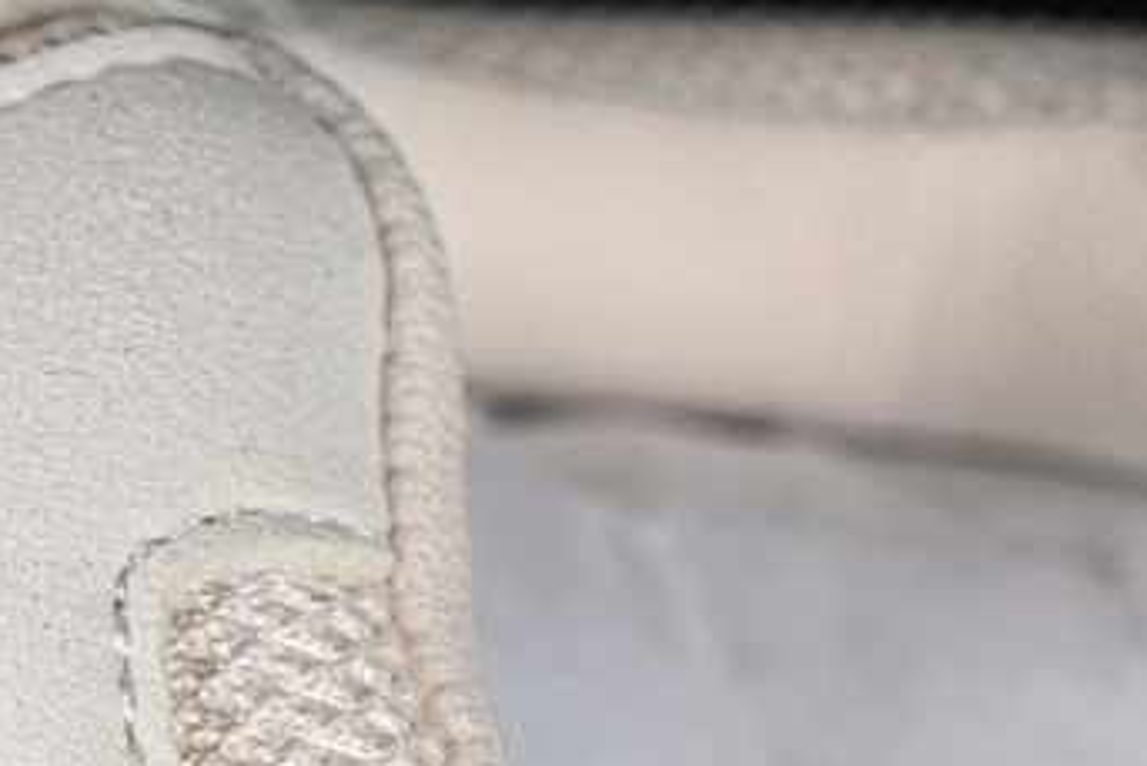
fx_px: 7522
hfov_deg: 8.6
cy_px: 1177
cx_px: -237
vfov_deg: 5.8
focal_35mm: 236
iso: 160
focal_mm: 50
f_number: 7.1
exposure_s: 1/80
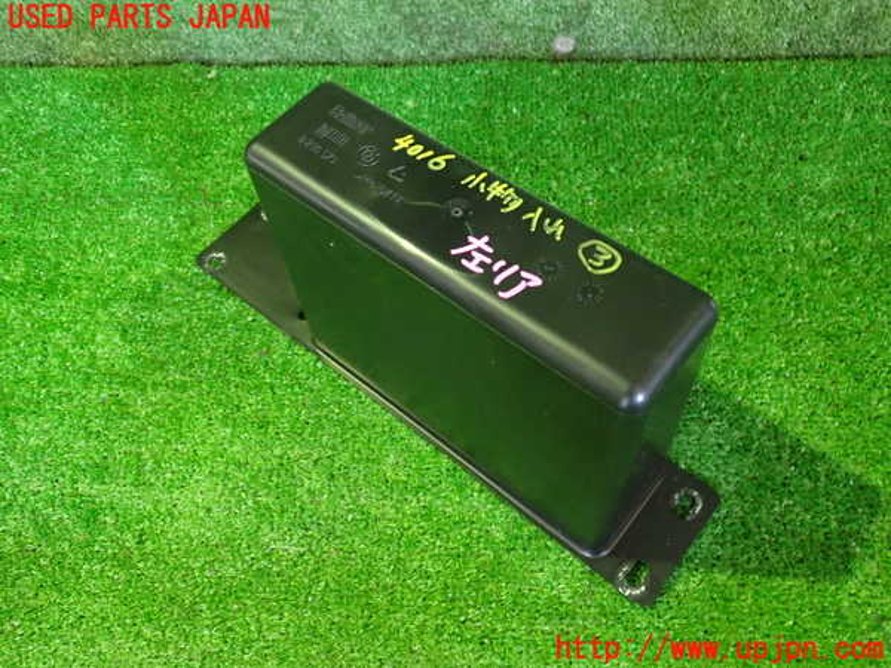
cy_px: 334
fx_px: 772
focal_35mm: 30
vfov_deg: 46.8
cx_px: 446
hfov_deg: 60.0
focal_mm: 5.4
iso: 800
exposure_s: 1/20
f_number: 2.3
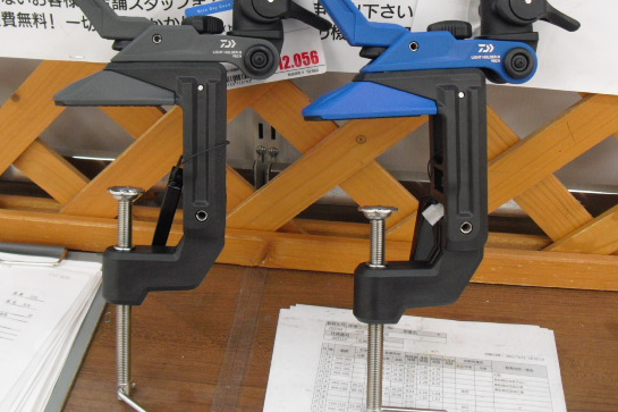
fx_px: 755
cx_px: 293
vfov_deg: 30.4
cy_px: 169
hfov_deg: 44.5
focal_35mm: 44
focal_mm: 6.3
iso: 400
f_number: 3.1
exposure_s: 1/125
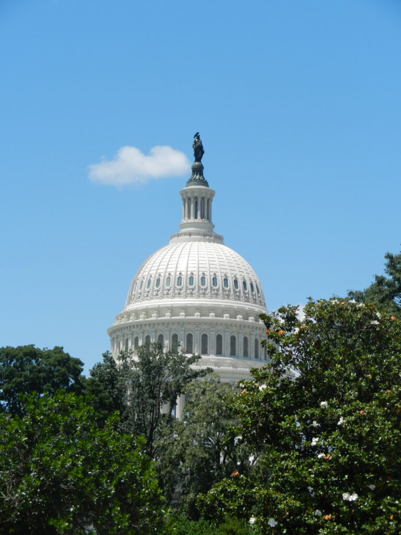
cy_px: 268
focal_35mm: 106
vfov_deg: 18.5
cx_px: 200
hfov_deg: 14.0
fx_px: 1637
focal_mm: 19.1
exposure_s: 1/800
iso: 160
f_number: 5
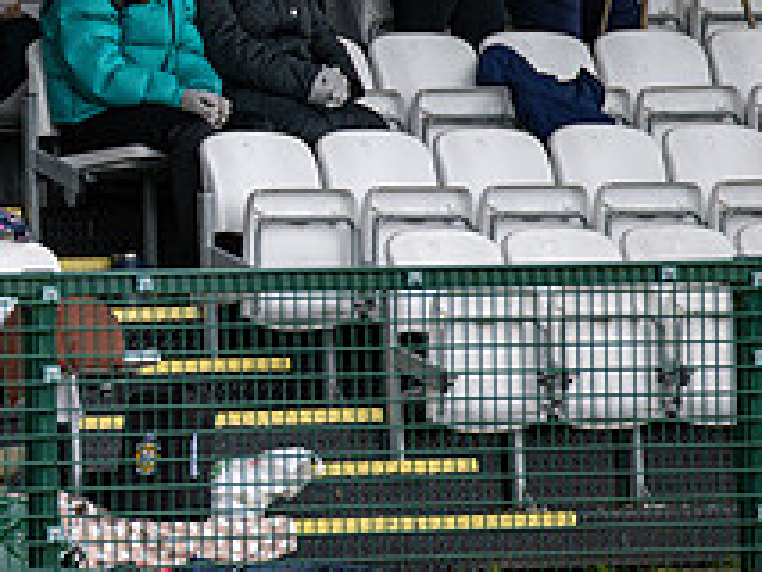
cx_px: -258
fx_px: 17268
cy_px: 152
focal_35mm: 784
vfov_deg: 1.9
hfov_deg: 2.5
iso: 1400
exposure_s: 1/400
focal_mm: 300
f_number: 2.8
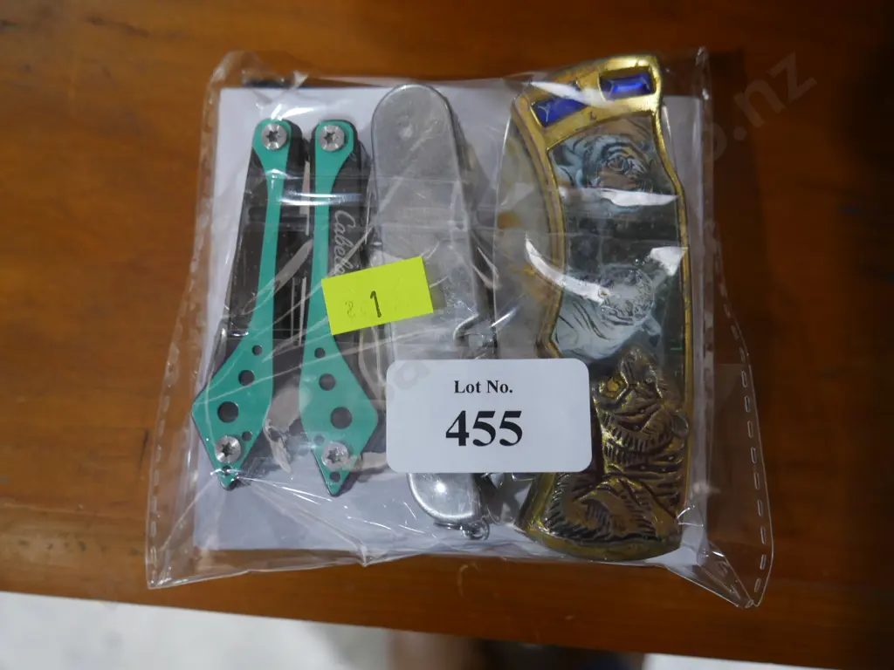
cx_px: 447
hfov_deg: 60.0
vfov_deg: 46.8
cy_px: 335
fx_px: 775
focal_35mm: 30
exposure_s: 1/60
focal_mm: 15
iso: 640
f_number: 3.6
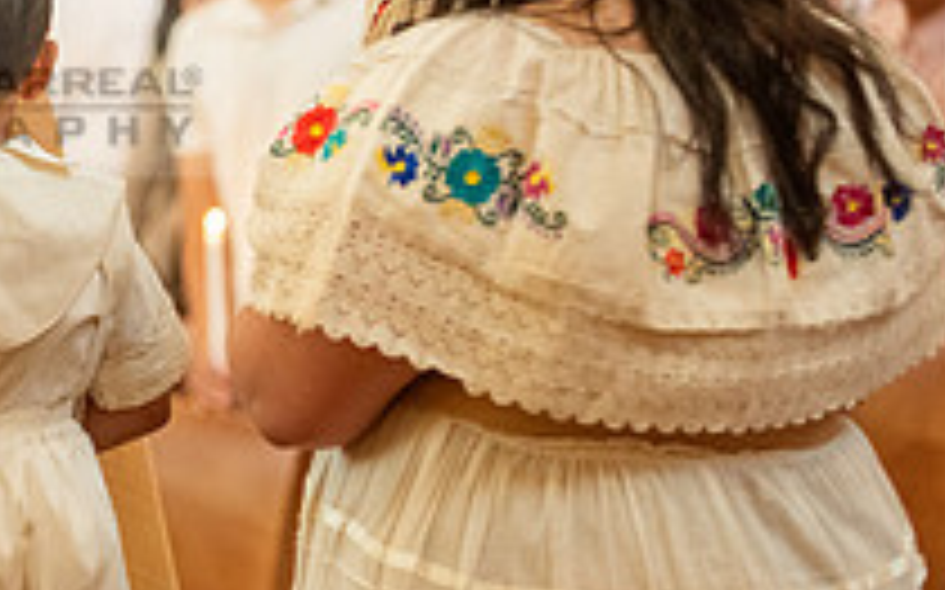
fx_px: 7619
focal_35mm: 296
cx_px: -148
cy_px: 70
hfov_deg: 7.1
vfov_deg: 4.4
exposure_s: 1/125
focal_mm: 105
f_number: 2.8
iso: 2000
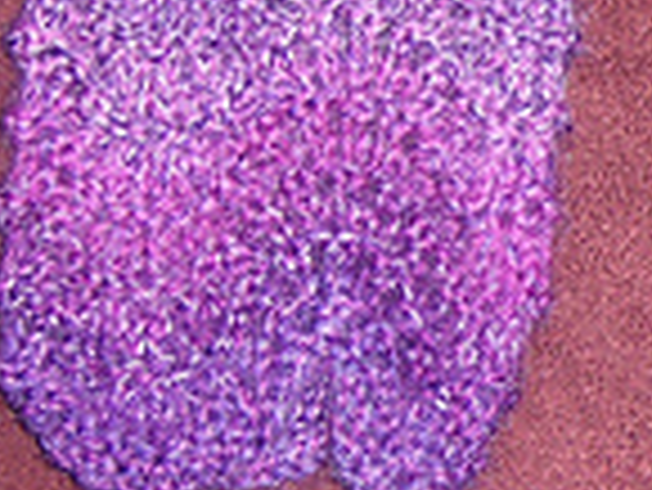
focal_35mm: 155
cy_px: 229
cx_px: 1061
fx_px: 2922
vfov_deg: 9.6
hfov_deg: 12.0
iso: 100
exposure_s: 1/60
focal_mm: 7.5
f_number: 2.8
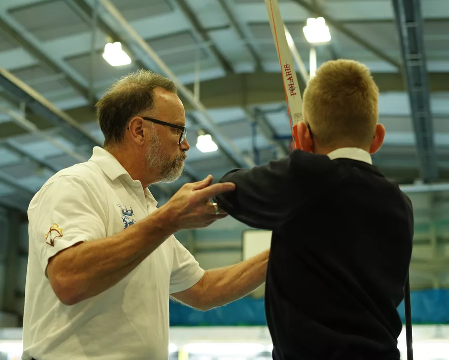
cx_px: 184
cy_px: 180
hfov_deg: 32.9
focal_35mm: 57
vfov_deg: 26.7
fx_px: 758
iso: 1000
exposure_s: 1/50
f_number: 2.8
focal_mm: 50
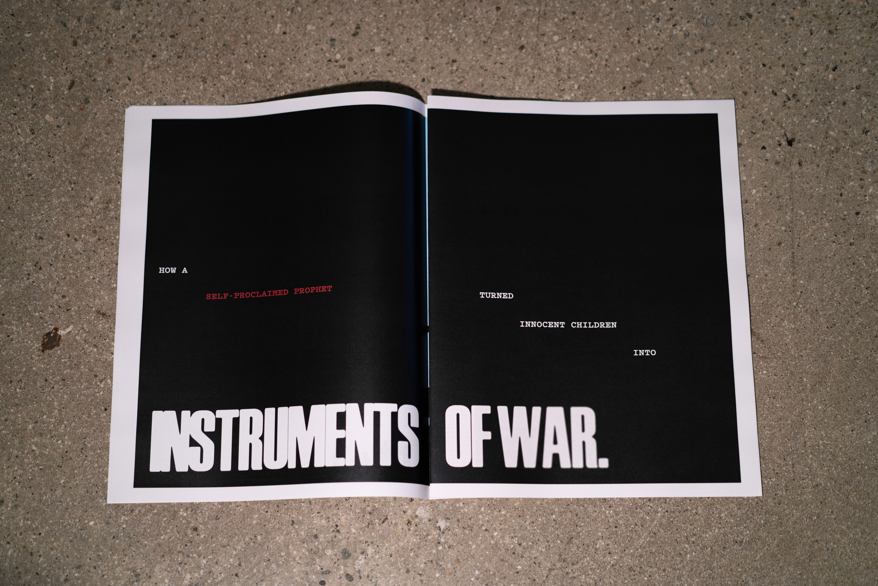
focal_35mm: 55
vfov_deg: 24.6
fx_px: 1341
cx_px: 439
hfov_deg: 36.2
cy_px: 293
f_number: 1.8
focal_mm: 55
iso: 200
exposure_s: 1/60
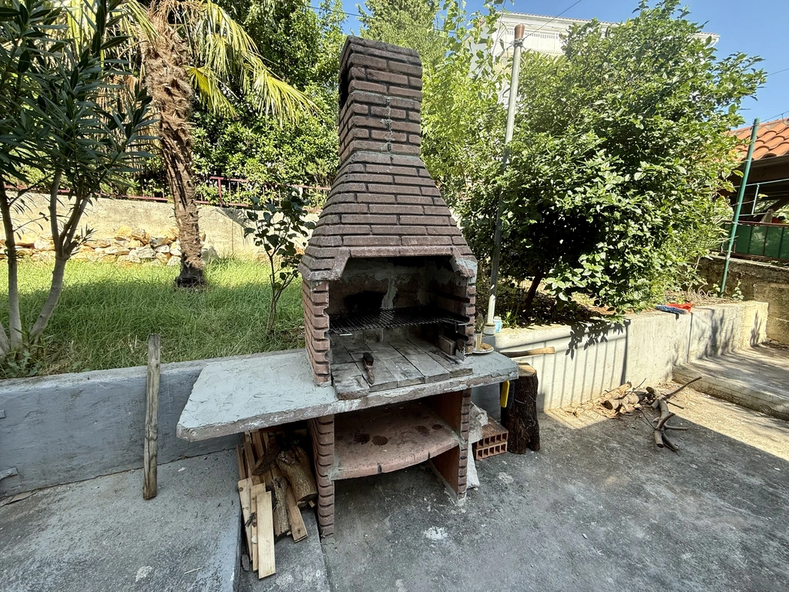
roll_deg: -0.3
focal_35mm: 14
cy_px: 296
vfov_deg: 85.7
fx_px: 319
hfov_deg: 102.1
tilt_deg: -8.7
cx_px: 394
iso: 64
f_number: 2.2
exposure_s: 1/328
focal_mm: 2.22
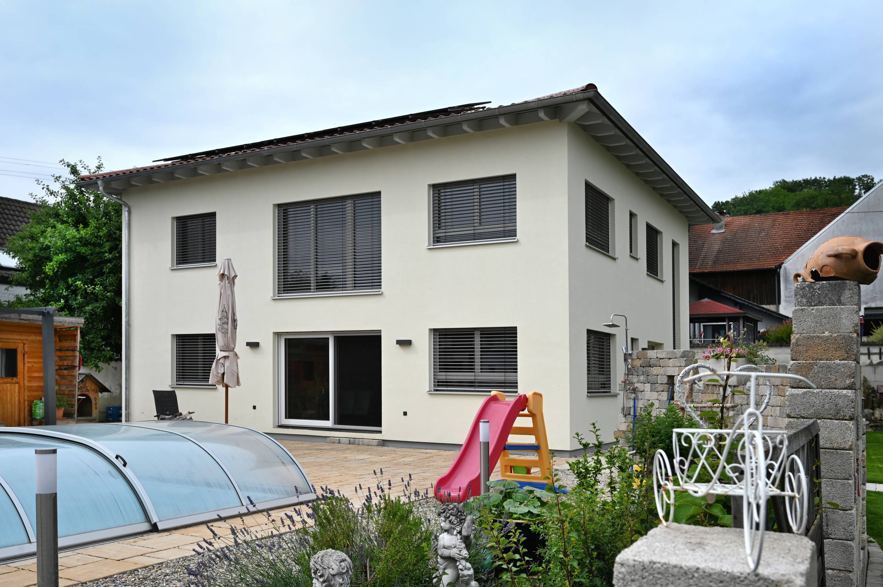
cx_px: 442
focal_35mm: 30
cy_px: 294
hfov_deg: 62.0
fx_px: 735
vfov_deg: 43.5
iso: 100
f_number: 8
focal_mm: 30
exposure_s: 1/500
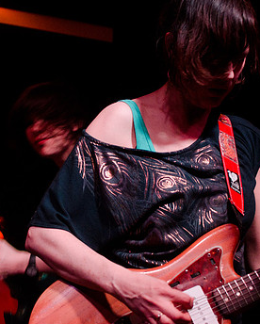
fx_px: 795
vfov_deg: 23.0
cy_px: 172
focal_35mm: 83
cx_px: 108
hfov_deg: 18.6
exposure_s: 1/80
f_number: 2.8
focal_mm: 35
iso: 2000
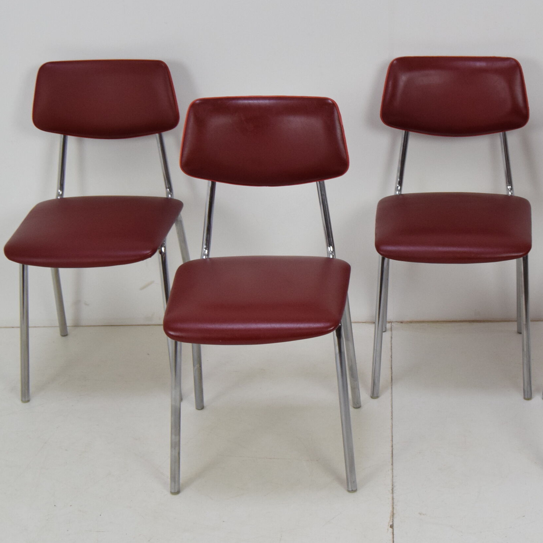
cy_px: 285
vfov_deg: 24.1
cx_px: 396
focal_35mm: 72
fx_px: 1274
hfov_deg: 23.9
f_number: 7.1
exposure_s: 1/200
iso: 1600
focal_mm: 31
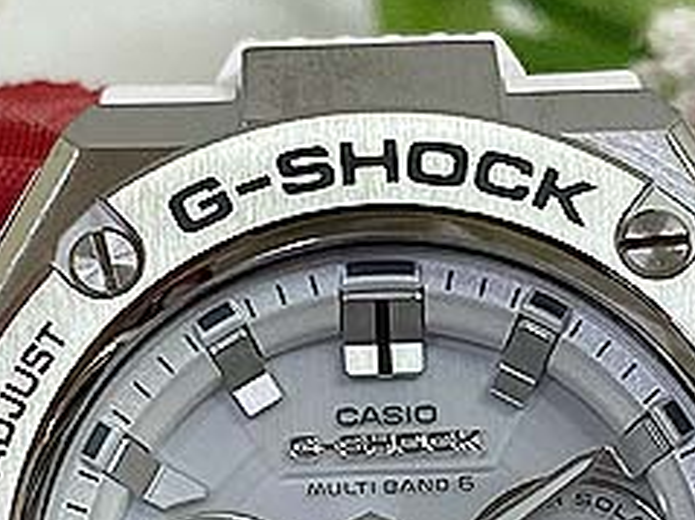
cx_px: 855
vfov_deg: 18.0
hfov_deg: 23.3
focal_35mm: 76
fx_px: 1525
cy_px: 696
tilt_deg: -41.8
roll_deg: -0.6
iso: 100
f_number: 1.8
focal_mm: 4.25
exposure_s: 1/120
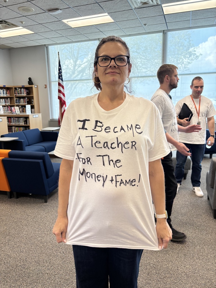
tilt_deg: -12.0
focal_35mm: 26
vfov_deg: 67.3
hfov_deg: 53.1
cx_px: 108
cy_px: 144
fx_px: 216
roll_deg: +1.5
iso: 125
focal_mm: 5.96
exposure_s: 1/98
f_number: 1.6
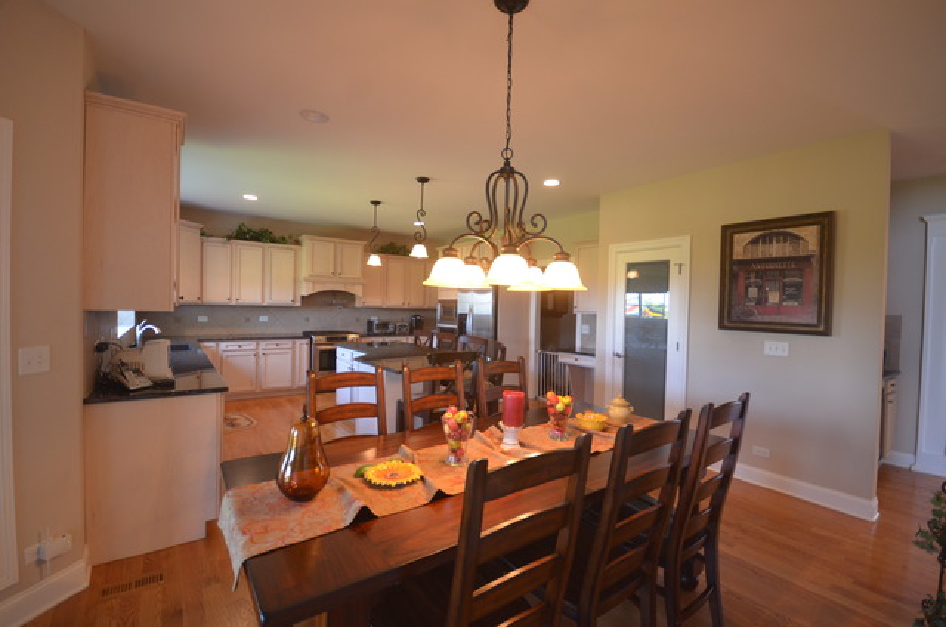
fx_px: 393
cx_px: 473
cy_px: 314
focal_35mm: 15
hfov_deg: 100.5
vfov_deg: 77.1
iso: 800
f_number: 4
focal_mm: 10
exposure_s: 1/30
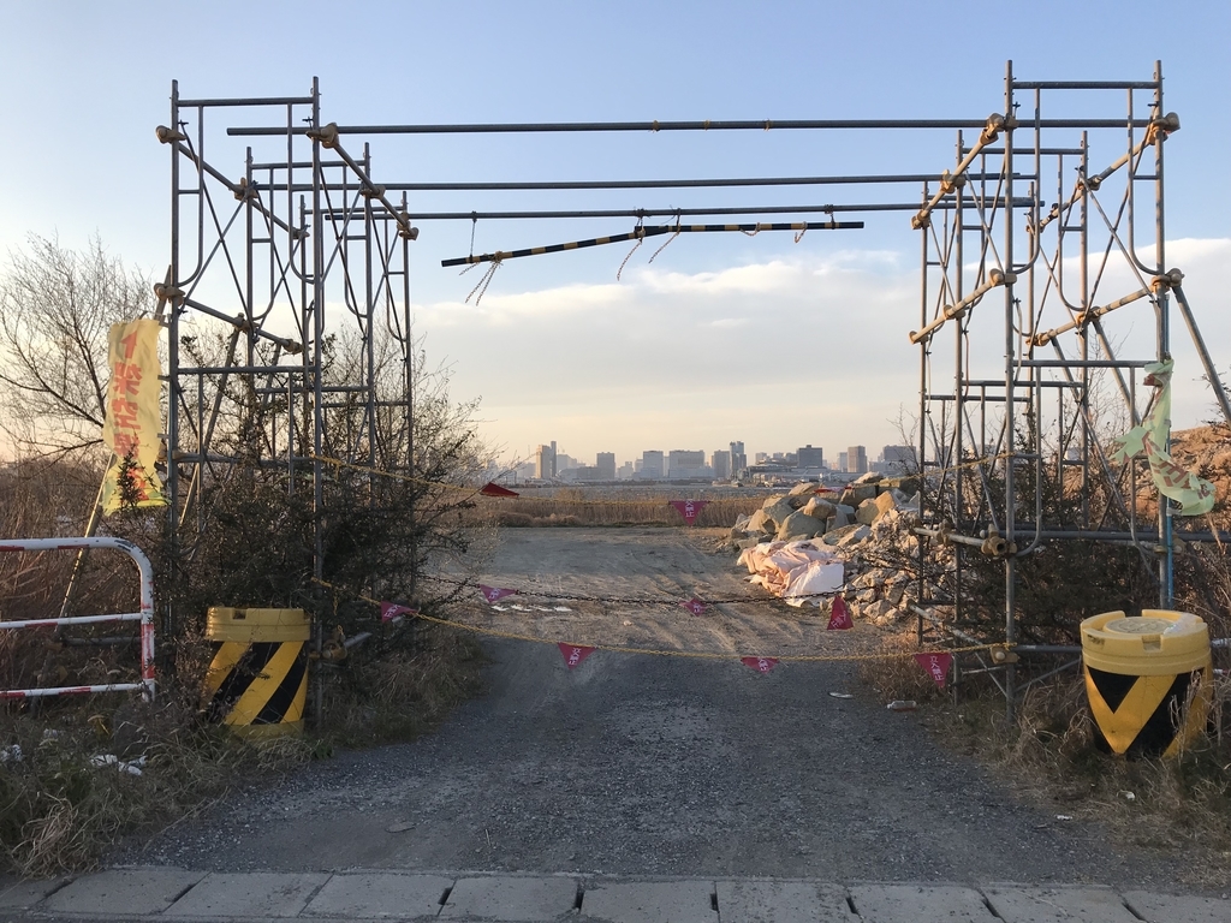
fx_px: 996
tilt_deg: +2.0
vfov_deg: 49.7
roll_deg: +0.6
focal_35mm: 28
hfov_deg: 63.4
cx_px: 616
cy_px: 462
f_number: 1.8
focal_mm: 3.99
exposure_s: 1/772
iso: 20
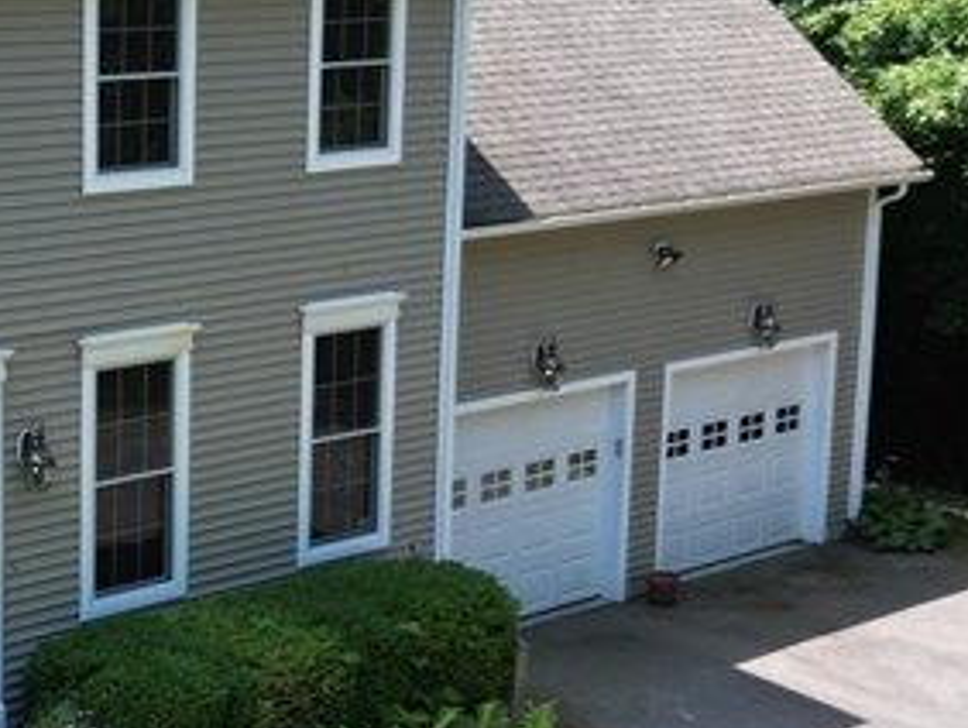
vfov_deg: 17.0
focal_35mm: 87
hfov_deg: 21.9
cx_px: 69
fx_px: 2435
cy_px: 381
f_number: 1.7
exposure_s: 1/725
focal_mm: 6.72
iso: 110
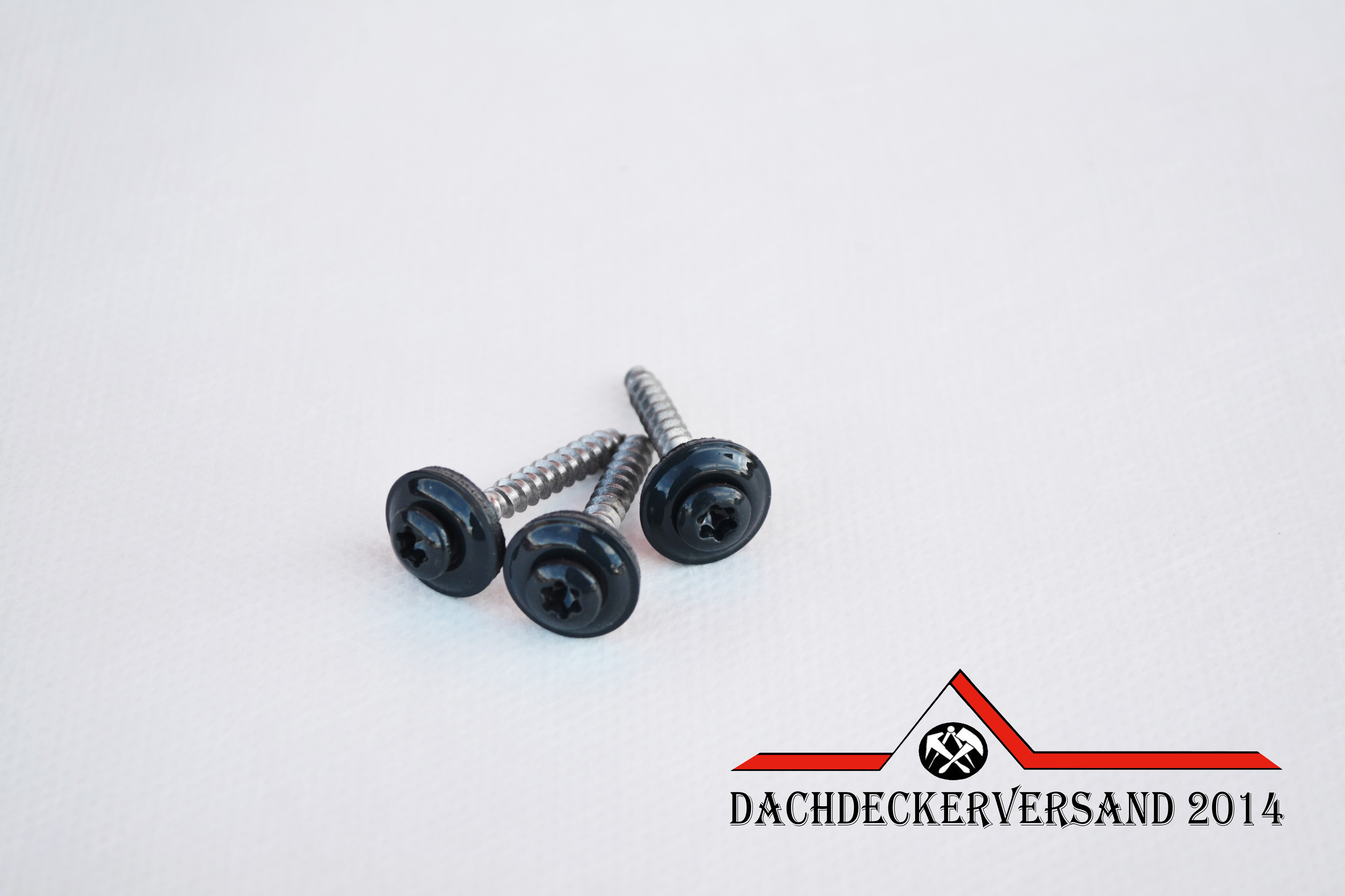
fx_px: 3082
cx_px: 672
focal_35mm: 82
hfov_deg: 24.6
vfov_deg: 16.6
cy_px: 448
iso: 100
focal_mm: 55
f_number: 6.3
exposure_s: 1/160
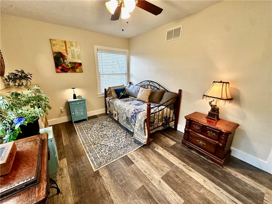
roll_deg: +0.1
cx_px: 136
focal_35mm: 14
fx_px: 110
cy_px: 102
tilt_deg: -14.6
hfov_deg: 102.1
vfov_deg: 85.7
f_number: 2.2
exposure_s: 1/60
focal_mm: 2.22
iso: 200
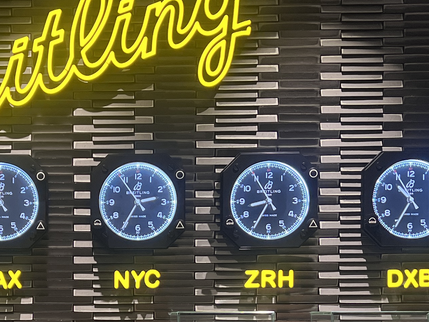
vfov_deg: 17.5
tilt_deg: -0.2
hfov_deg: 23.4
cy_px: 342
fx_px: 1016
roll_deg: +0.0
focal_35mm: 82
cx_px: 79
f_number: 1.5
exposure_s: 1/100
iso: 64
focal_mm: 5.7
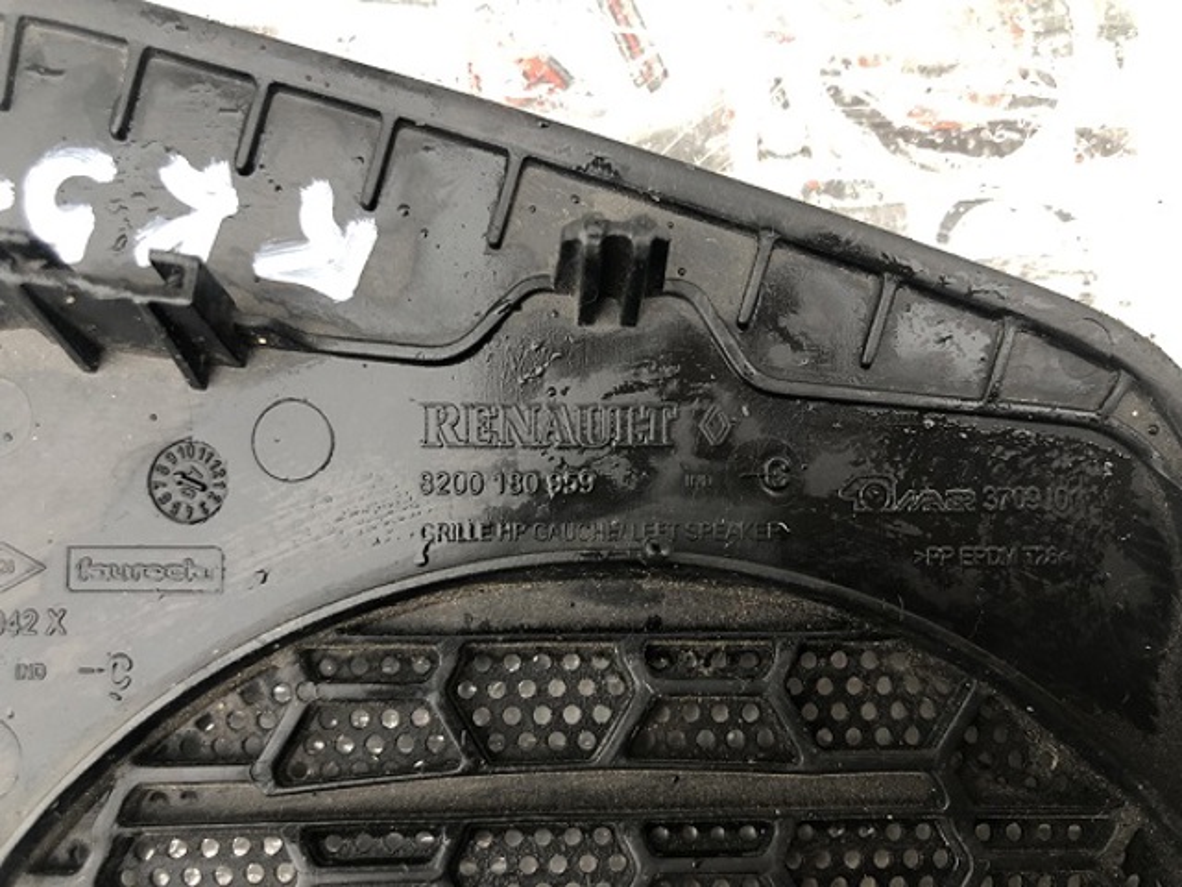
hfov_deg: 63.4
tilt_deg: -81.2
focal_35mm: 28
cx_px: 591
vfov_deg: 49.7
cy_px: 444
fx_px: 956
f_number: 1.8
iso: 25
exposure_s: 1/30
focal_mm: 3.99
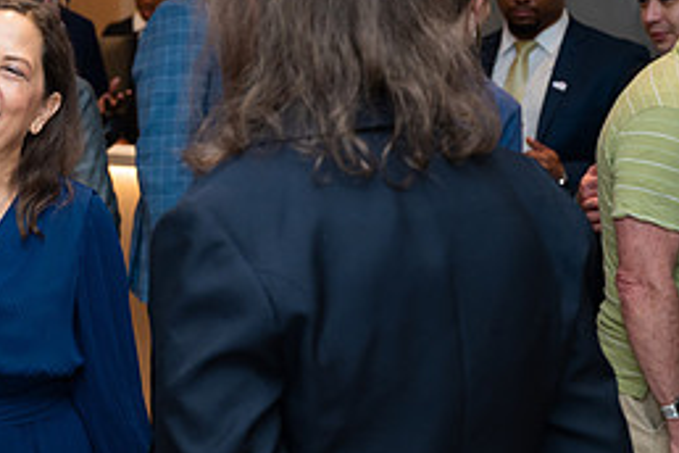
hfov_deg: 20.1
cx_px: -29
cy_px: 237
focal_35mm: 98
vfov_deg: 14.0
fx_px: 1848
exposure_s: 1/160
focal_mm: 43
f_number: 3.5
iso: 640
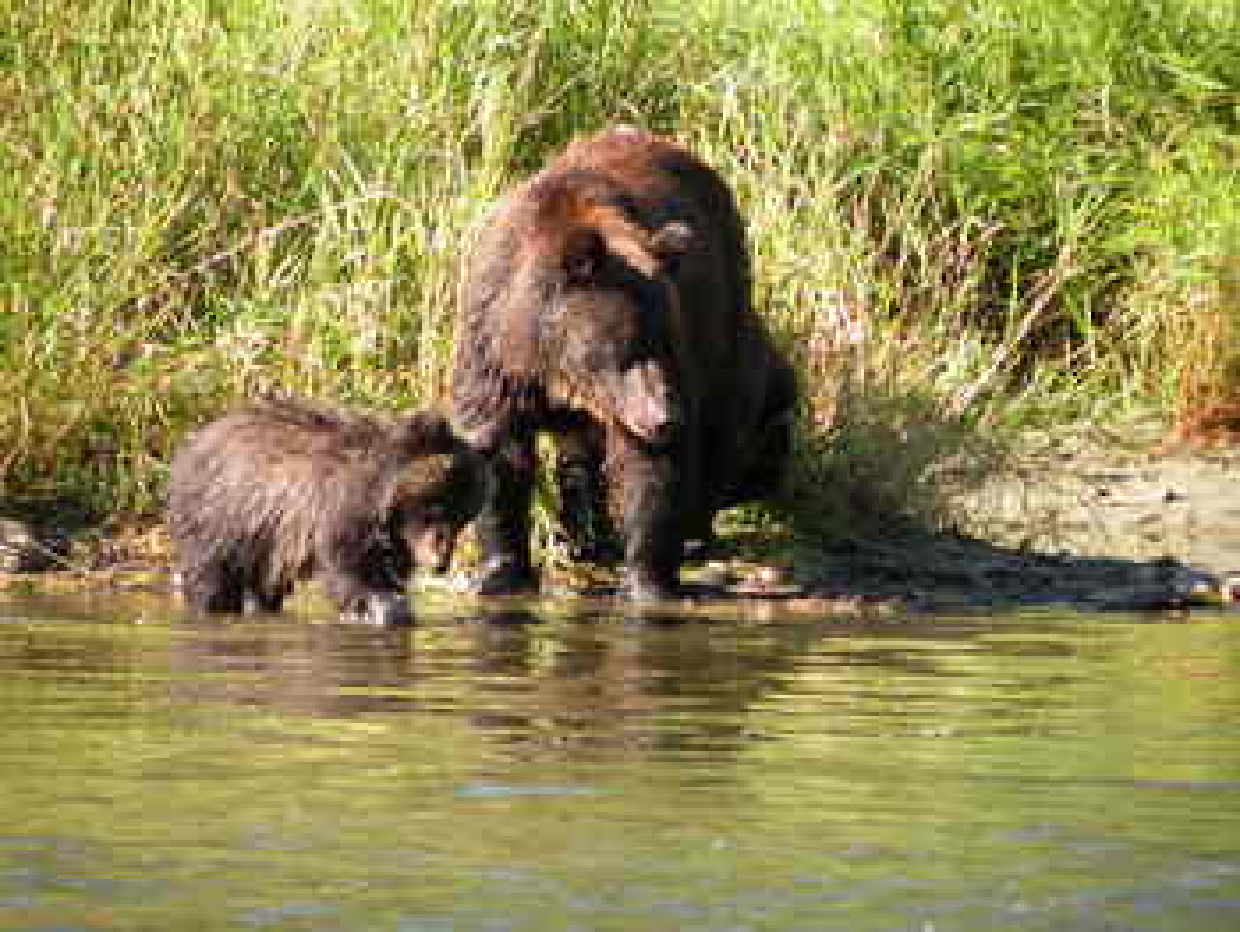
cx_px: 620
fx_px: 17421
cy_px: 466
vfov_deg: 3.1
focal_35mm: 486
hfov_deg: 4.1
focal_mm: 84.2
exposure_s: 1/90.5
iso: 64
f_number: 4.5
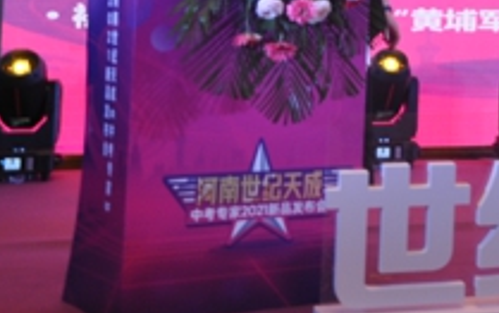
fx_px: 1429
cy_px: -134
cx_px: 633
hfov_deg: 18.5
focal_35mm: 105
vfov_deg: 12.0
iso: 400
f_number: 5.6
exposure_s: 1/125
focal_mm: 24
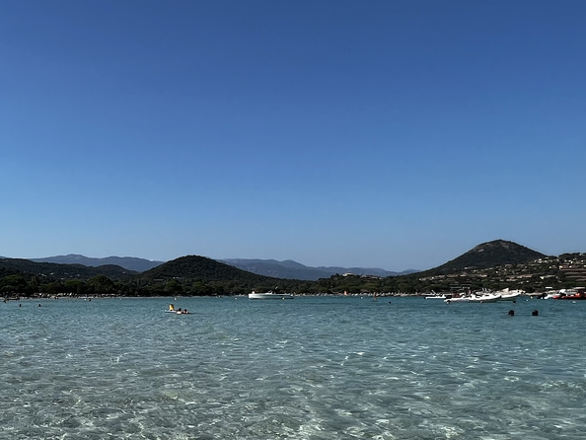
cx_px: 28
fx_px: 593
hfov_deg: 46.0
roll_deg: +0.6
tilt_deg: +1.7
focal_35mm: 35
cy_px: 283
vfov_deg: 40.4
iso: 32
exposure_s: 1/2370
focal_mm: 1.57
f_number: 1.8
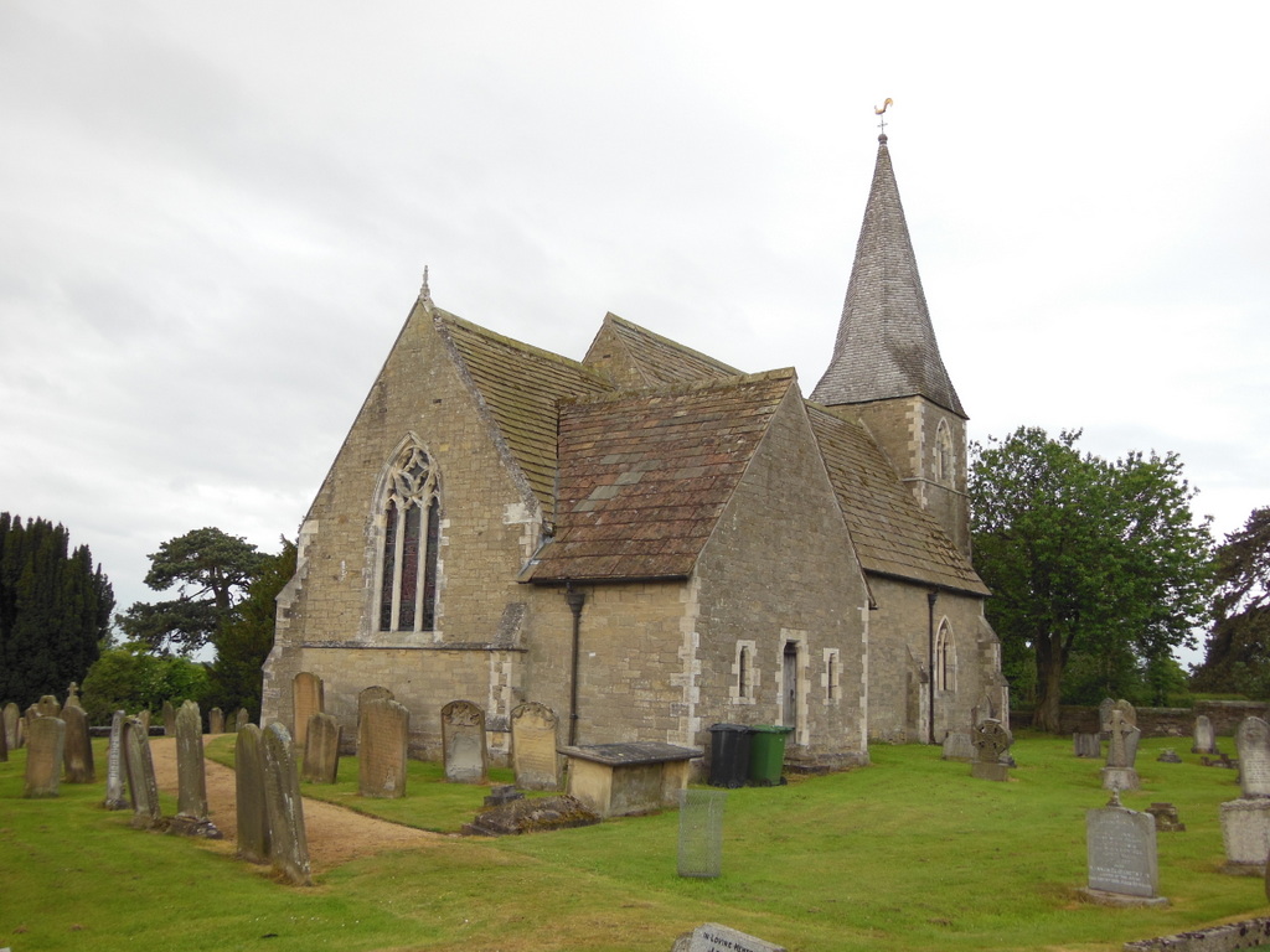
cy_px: 476
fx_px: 1247
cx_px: 635
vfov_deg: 41.8
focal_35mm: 34
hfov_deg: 54.0
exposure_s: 1/400
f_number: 3.9
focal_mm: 6
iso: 125
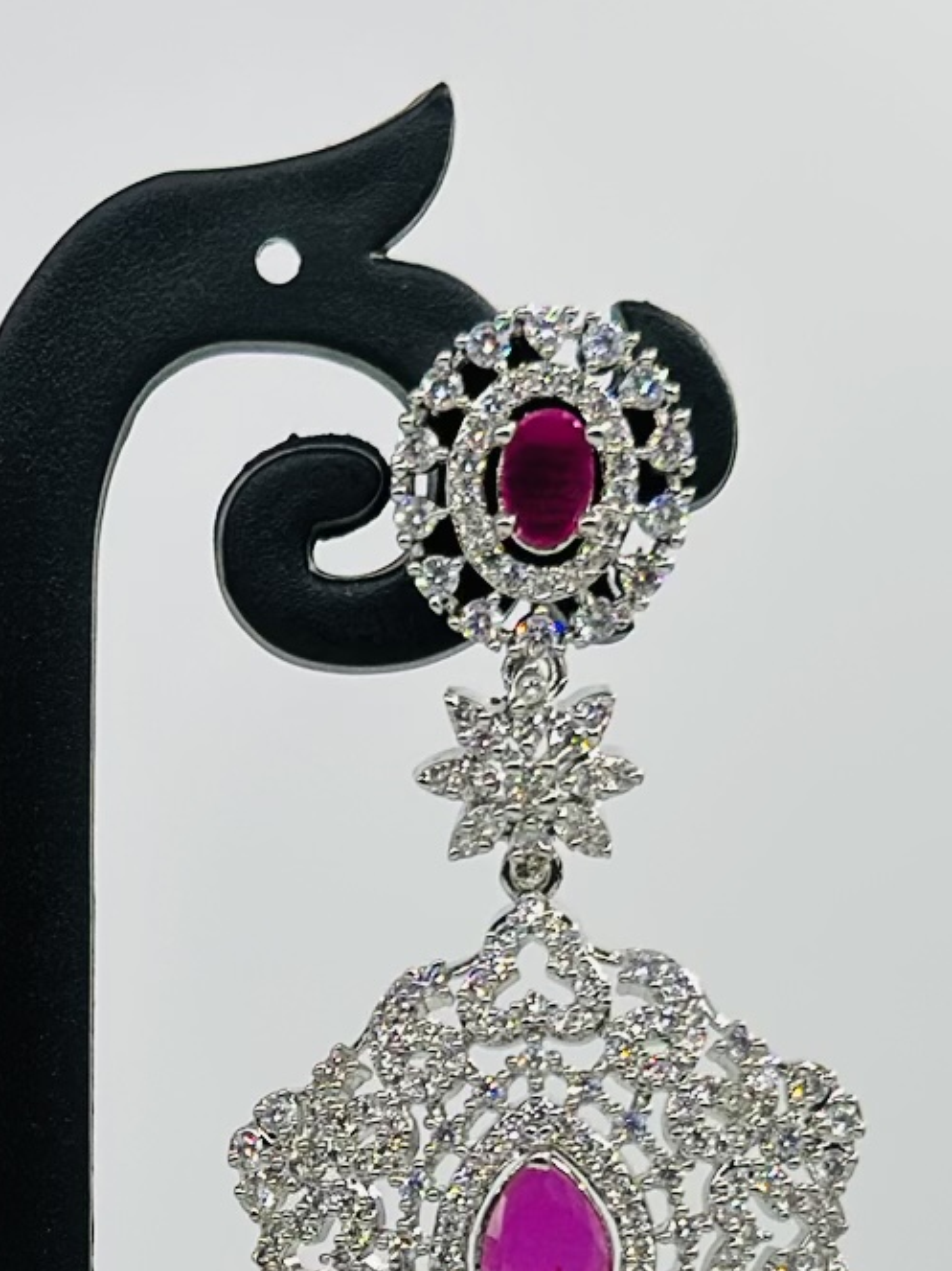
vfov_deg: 13.1
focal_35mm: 146
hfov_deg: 10.1
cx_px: -48
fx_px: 5355
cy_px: 1562
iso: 80
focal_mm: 6.86
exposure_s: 1/1433
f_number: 1.78
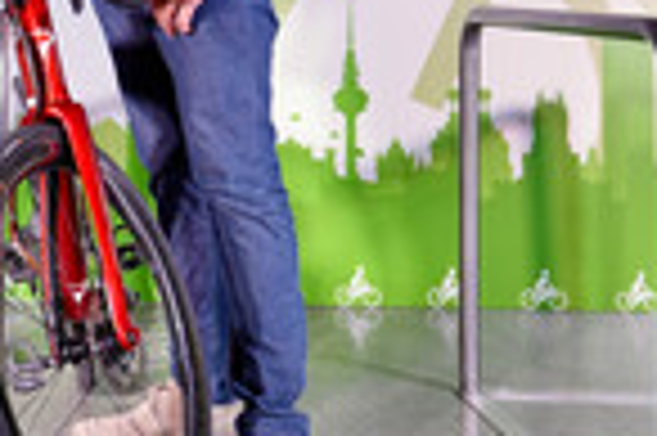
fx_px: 1531
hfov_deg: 22.3
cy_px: -16
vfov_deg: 15.9
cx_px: -137
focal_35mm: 84
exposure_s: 1/160
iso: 640
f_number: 4
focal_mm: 31
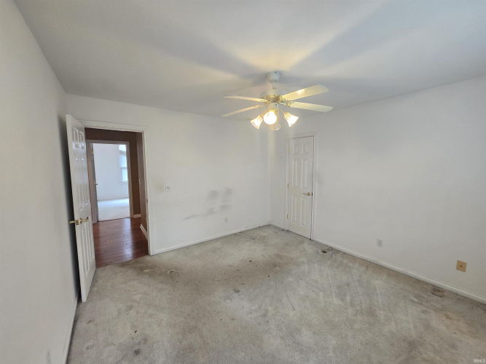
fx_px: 182
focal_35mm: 13
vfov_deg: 89.9
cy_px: 182
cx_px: 243
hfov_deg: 106.2
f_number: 2.2
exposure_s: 1/60
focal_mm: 1.7
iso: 160
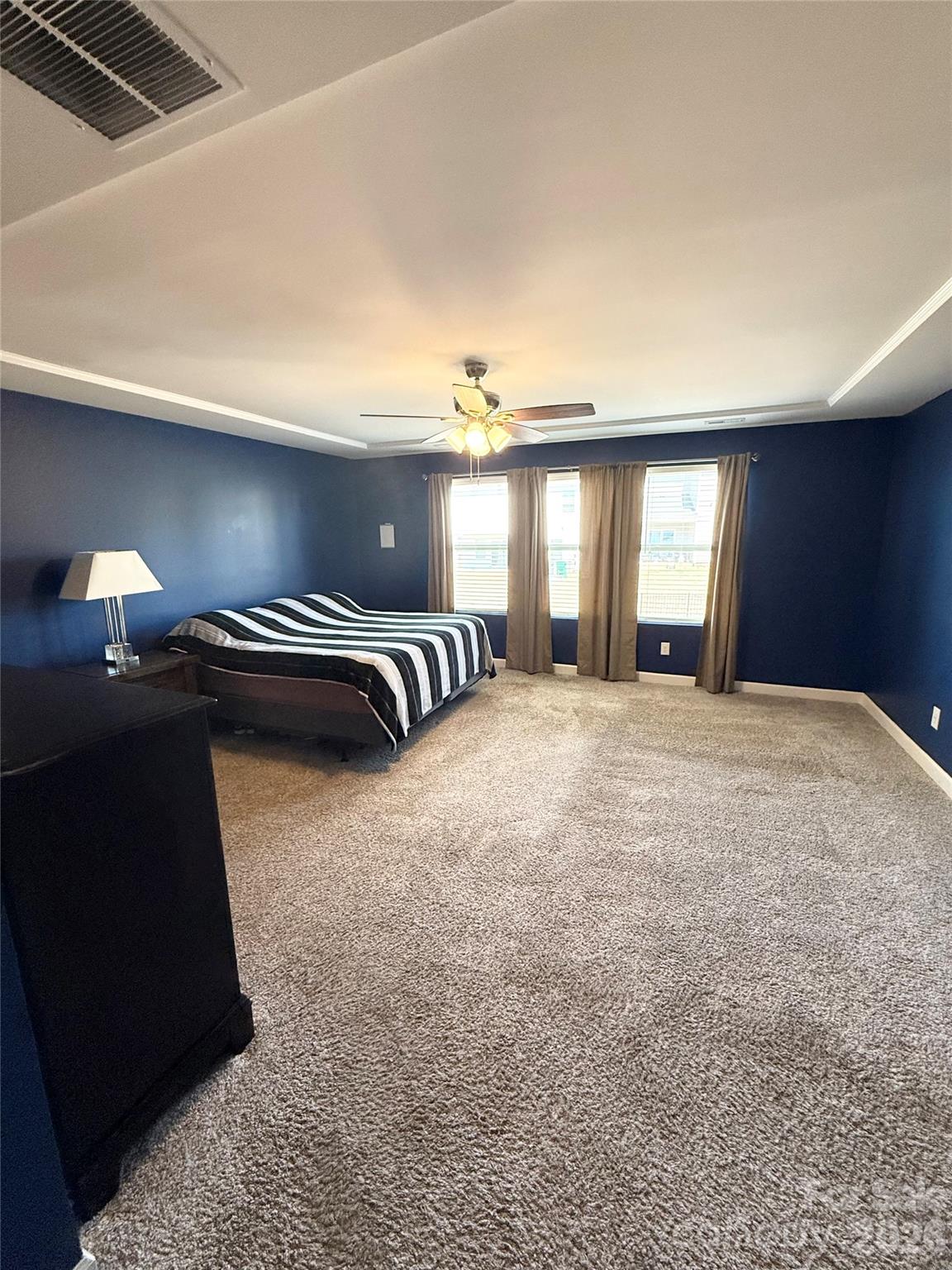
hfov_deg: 85.7
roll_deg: -0.6
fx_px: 513
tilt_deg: -11.1
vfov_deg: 102.1
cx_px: 476
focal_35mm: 14
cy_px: 635
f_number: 2.2
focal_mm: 2.22
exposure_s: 1/120
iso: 400
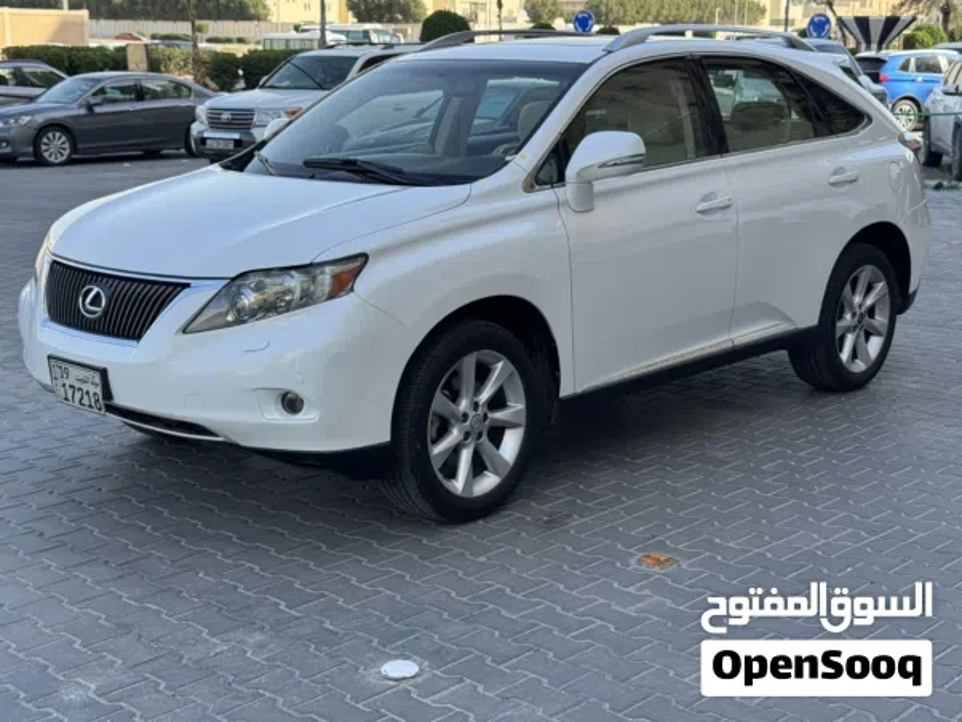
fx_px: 1418
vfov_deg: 28.6
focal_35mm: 51
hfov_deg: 37.5
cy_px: 351
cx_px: 460
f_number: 1.78
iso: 64
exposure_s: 1/995
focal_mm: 6.76
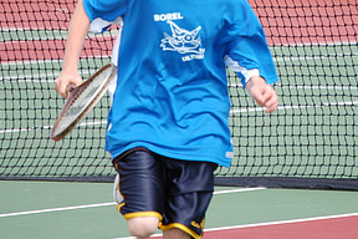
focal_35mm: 604
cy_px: 11
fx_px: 6006
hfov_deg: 3.4
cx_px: 215
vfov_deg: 2.3
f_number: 5.6
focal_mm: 200
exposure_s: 1/500
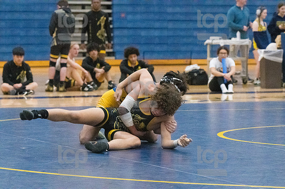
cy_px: 94
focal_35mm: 165
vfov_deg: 8.3
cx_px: 142
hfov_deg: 12.5
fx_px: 1305
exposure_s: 1/1000
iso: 8000
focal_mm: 110
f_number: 4.5
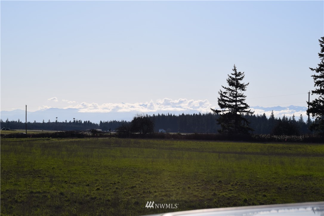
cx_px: 162
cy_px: 108
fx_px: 742
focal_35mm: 82
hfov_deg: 24.6
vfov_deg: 16.6
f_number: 11
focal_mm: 55
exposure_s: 1/500
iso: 200
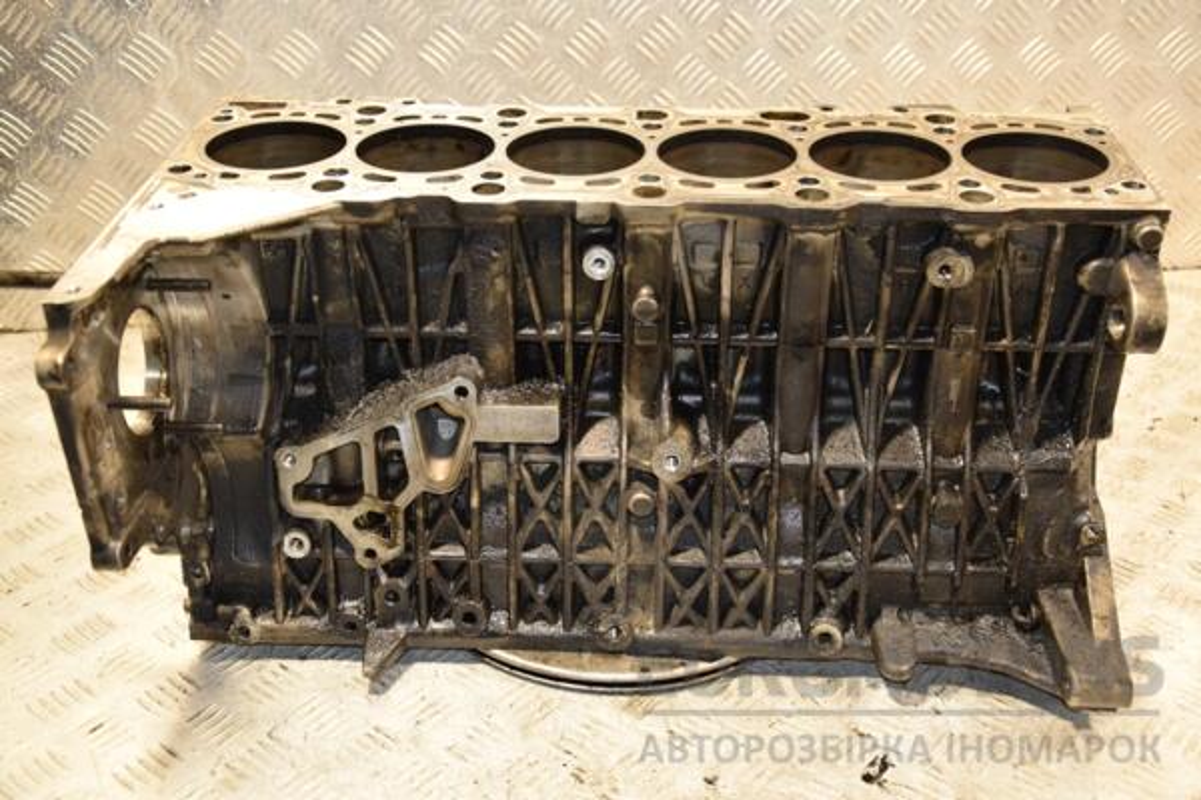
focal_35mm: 42
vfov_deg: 31.9
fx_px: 1401
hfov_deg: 46.4
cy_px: 400
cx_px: 600
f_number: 5
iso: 800
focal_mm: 28
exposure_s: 1/100
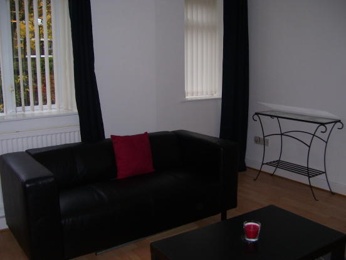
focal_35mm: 37
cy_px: 130
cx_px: 173
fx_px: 370
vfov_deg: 38.7
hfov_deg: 50.1
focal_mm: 6
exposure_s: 1/60
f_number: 2.7
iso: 125
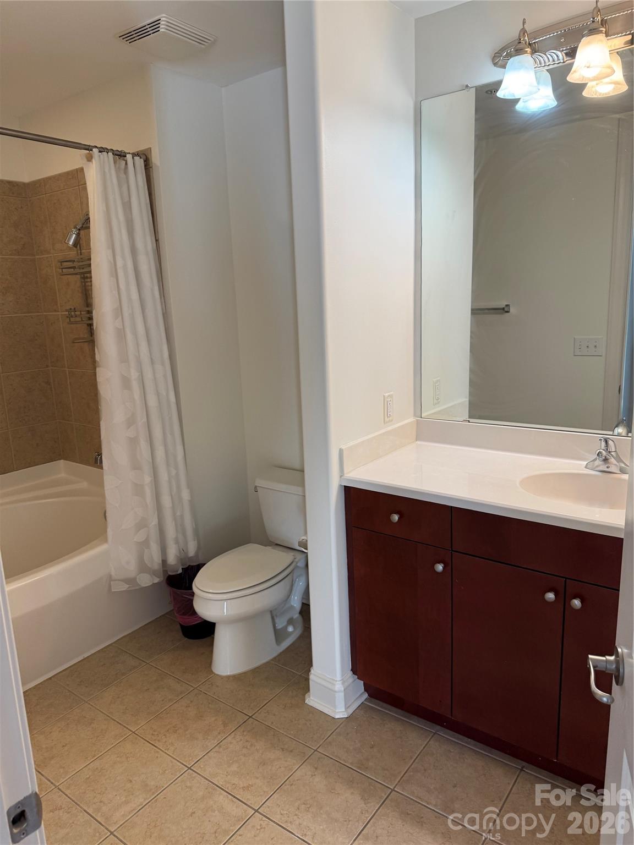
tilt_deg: -10.5
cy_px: 422
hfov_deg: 56.8
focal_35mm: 24
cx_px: 317
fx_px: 586
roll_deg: +1.9
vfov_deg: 71.6
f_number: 1.78
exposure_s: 1/121
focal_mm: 6.76
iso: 100
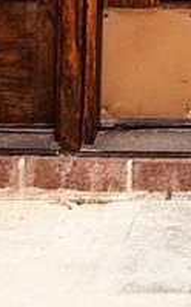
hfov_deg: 6.0
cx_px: 342
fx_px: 1778
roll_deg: +0.2
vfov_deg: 8.3
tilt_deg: +7.1
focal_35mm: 213
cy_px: -629
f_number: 1.5
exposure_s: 1/136
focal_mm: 5.7
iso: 32
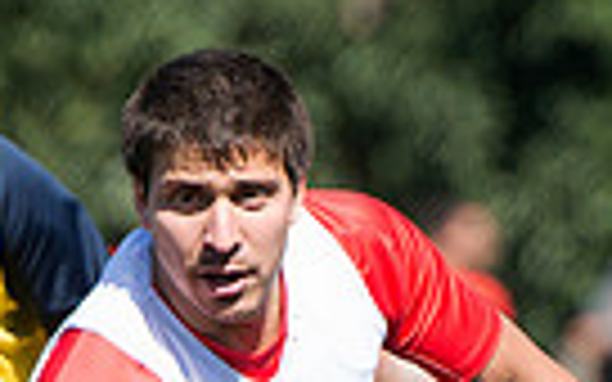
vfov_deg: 1.1
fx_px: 19648
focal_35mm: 1178
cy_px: 667
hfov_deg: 1.8
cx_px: 130
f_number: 4
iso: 250
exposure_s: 1/800
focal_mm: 270
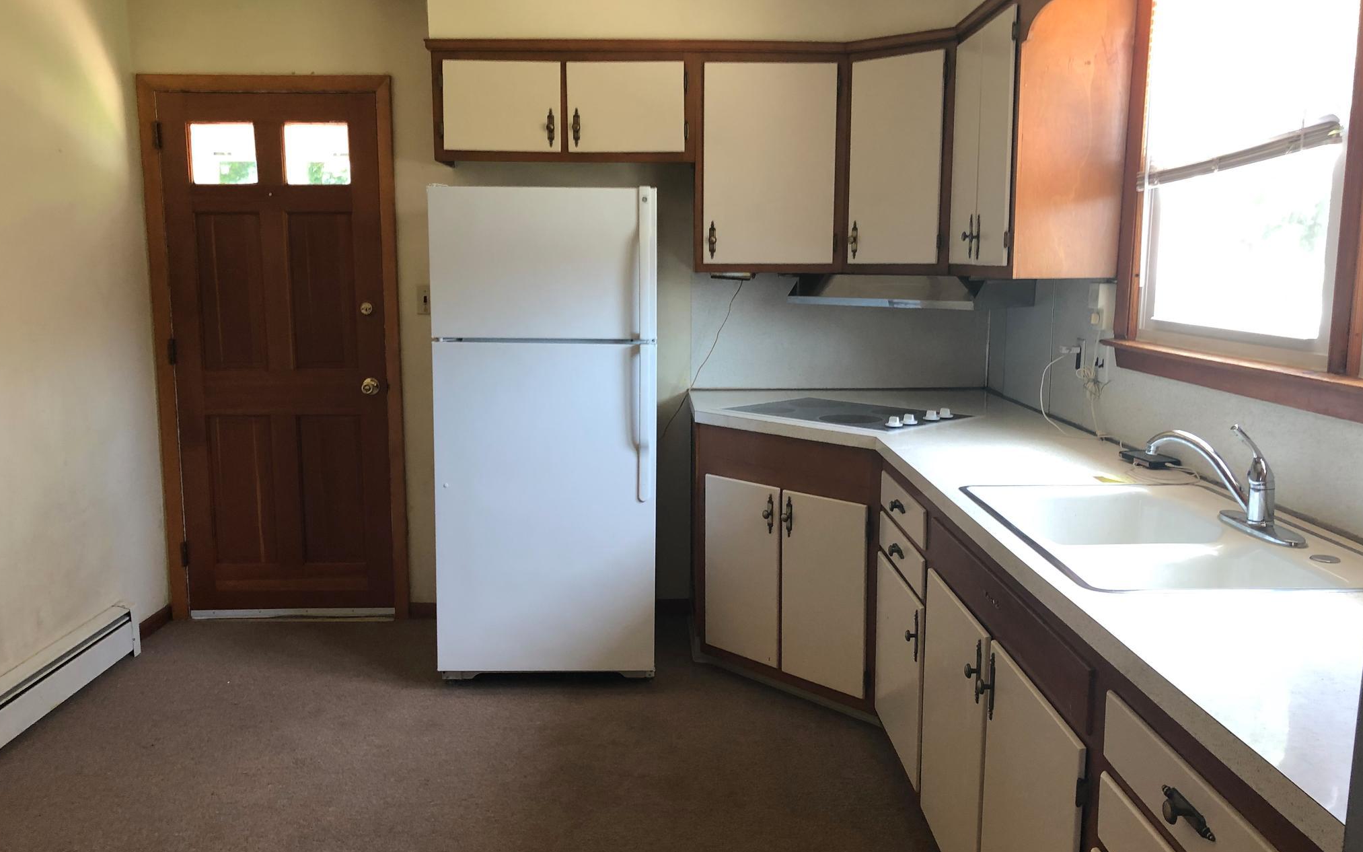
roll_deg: -1.0
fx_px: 1114
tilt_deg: -8.4
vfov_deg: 41.8
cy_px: 452
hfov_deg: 62.9
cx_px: 679
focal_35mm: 30
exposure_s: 1/17
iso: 40
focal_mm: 4
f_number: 1.8
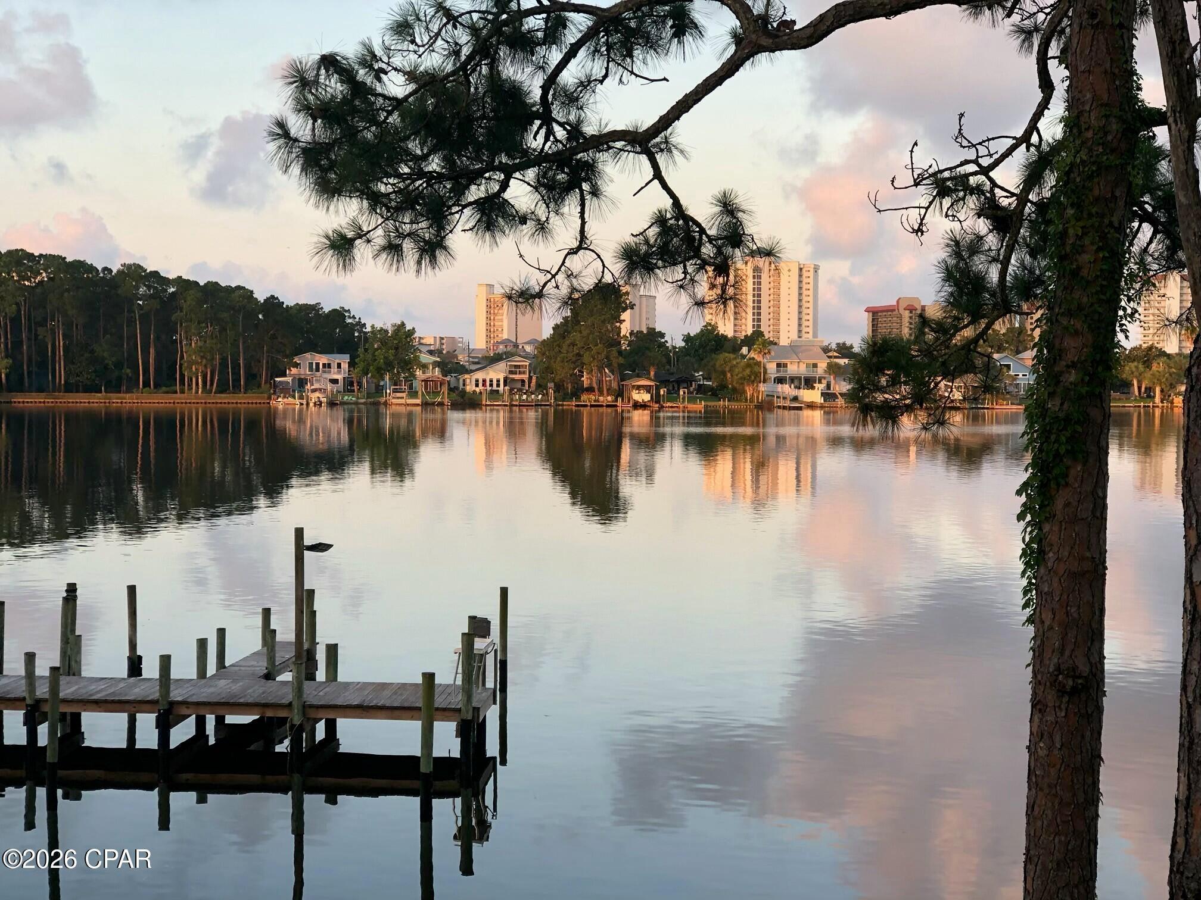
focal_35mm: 57
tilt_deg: -3.8
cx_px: 600
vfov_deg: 25.7
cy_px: 450
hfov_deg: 33.8
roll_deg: -0.4
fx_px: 1978
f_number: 2.8
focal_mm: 6.6
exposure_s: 1/121
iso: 25
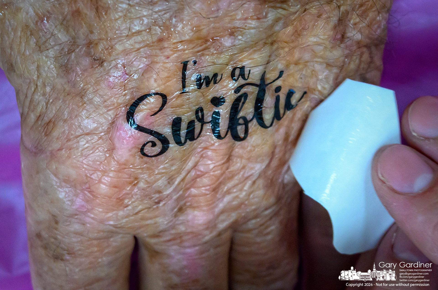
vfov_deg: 21.5
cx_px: 219
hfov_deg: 32.0
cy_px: 145
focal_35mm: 63
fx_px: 765
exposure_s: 1/100
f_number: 5.6
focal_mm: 42
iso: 2000
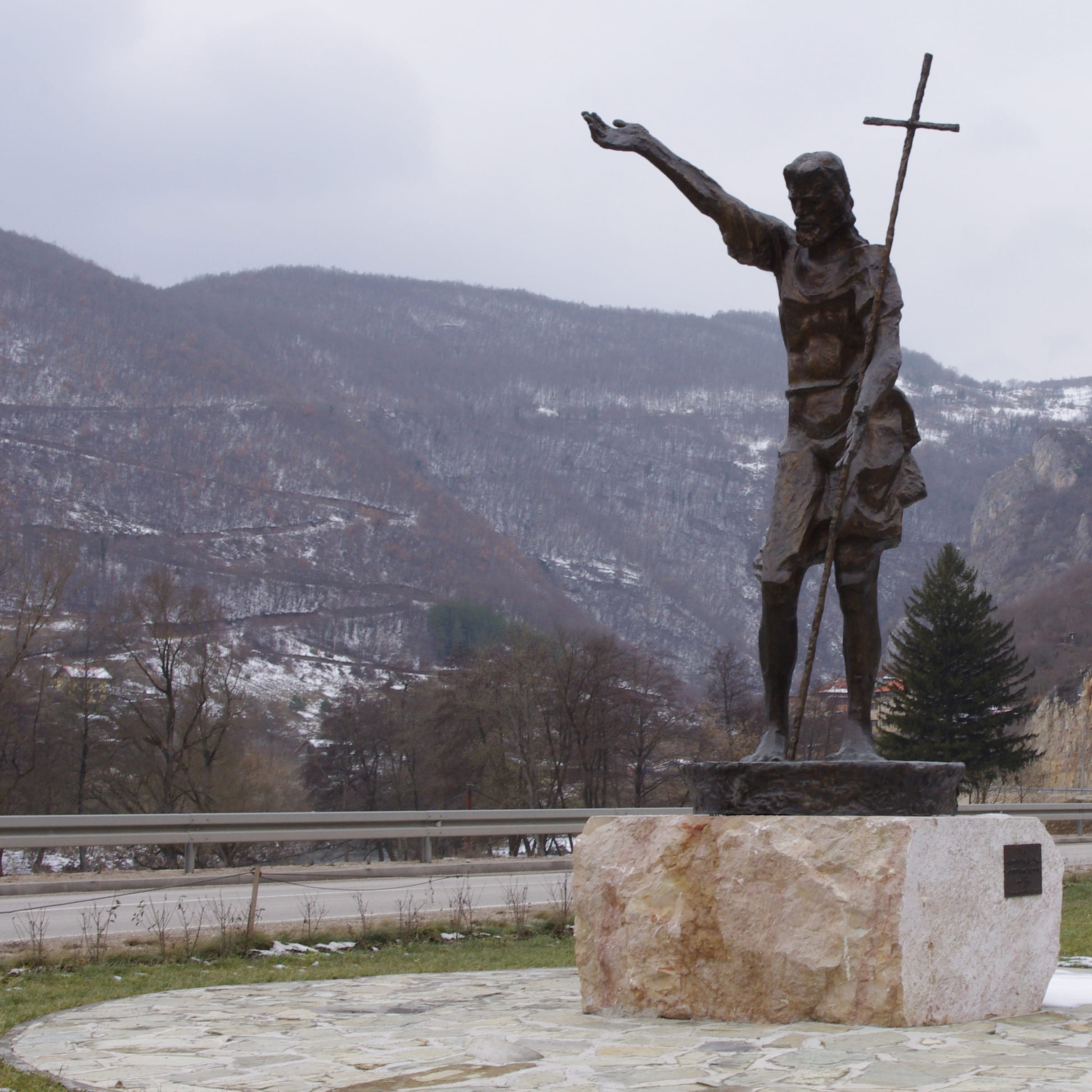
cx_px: 811
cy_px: 537
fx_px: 2463
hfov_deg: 24.7
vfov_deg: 25.0
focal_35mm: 69
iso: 400
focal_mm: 30.63
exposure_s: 1/160
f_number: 11
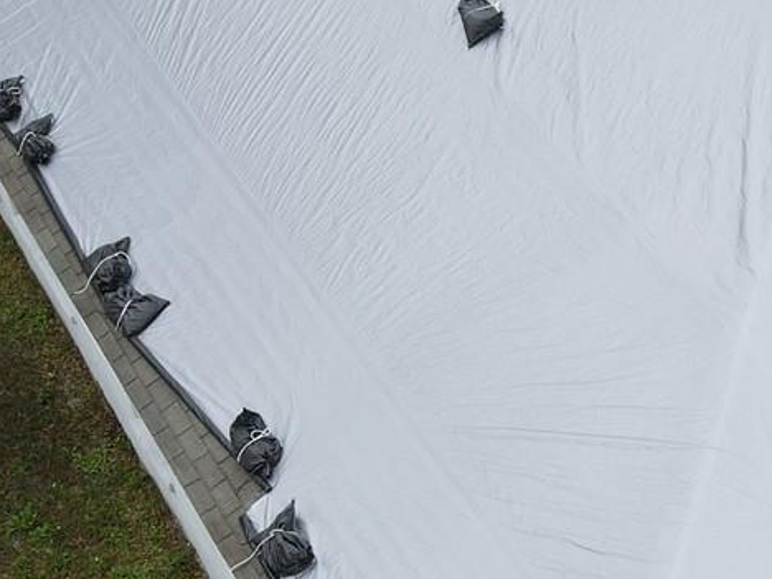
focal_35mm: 82
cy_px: 539
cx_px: 856
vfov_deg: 17.7
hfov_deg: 22.5
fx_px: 1829
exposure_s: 1/180
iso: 100
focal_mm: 4.5
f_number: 2.8
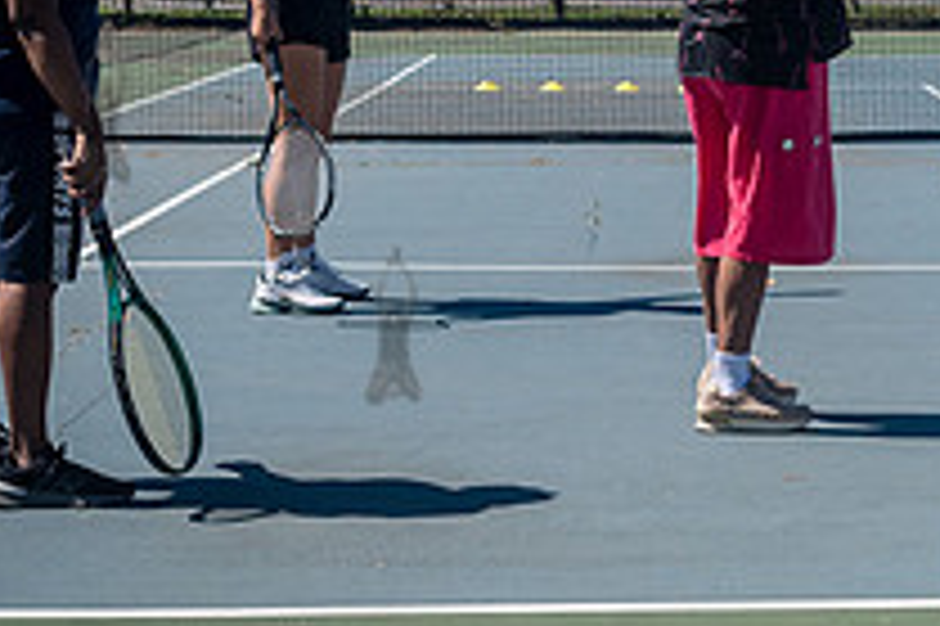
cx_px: 856
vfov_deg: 11.8
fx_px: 3026
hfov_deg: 17.4
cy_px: 236
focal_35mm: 116
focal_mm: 35
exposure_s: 1/2000
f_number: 4.5
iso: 200
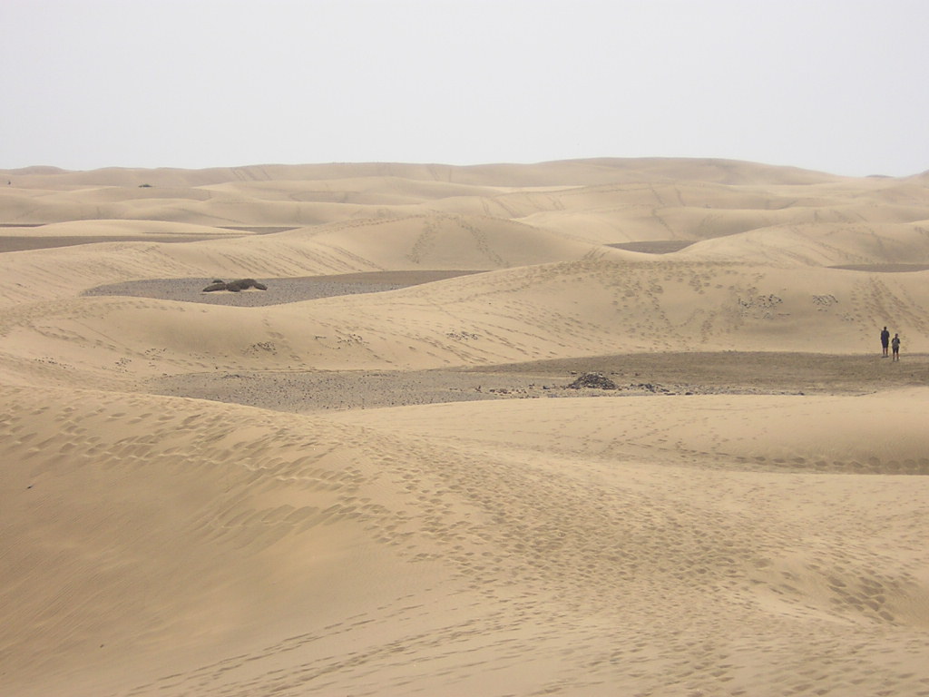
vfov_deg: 13.7
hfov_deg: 18.2
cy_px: 348
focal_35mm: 108
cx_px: 464
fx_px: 2898
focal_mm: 14.1
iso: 100
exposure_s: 1/570
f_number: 4.7
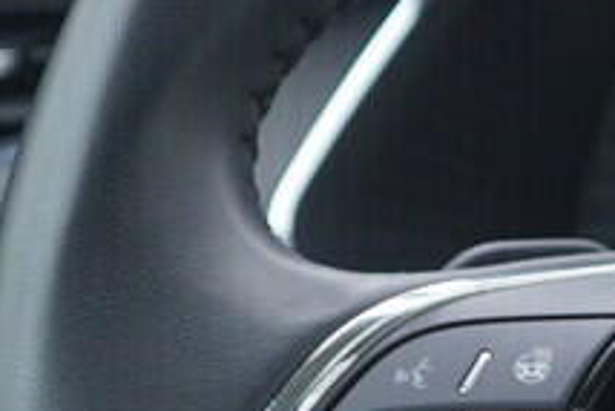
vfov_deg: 5.7
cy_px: 454
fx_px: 4137
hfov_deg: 8.1
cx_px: 1279
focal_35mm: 242
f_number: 2.8
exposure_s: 1/40
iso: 125
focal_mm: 24
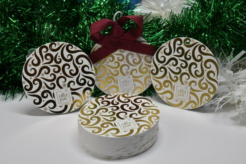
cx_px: 123
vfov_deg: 23.8
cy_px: 82
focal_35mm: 57
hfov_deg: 35.0
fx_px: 390
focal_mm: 38
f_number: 16
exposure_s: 1/160
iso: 2500
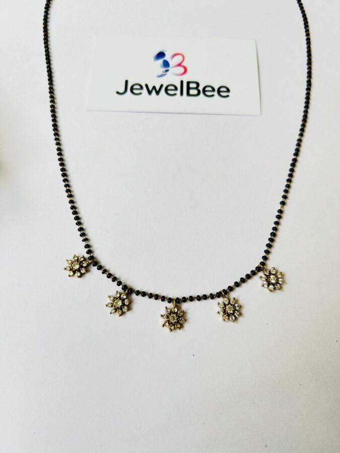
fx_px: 340
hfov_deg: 53.1
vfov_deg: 67.3
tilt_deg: -71.0
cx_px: 170
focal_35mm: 26
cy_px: 226
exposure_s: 1/100
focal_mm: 5.7
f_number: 1.5
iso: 40
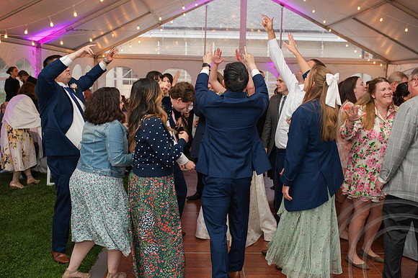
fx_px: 427
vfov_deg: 36.1
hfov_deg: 52.2
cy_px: 139
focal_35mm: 37
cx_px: 209
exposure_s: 1/200
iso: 800
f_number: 3.2
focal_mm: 35
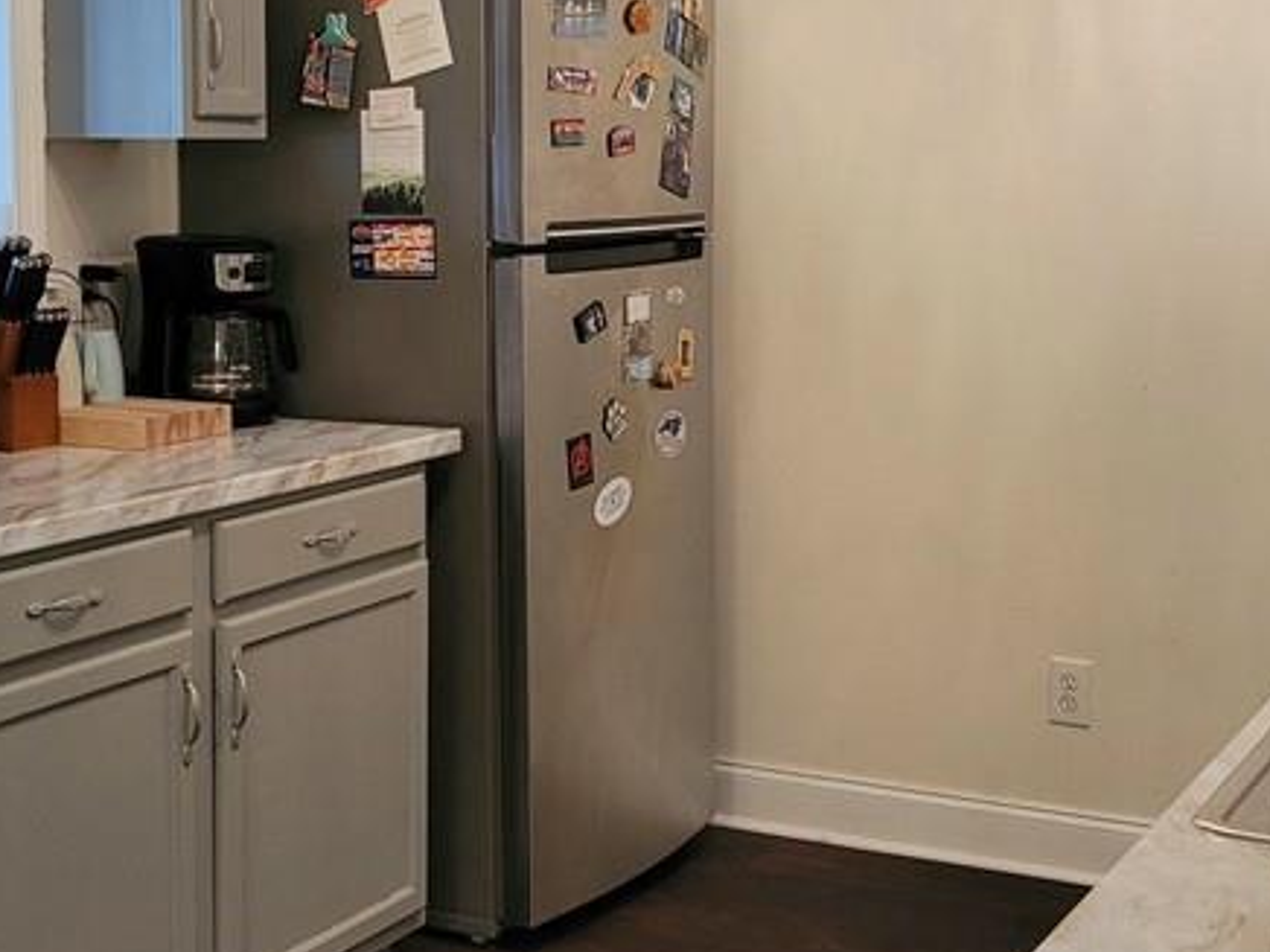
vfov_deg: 23.9
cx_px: 588
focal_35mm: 61
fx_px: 2238
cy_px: 344
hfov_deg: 31.7
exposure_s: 1/60.2
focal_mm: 5.4
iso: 200
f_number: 1.8
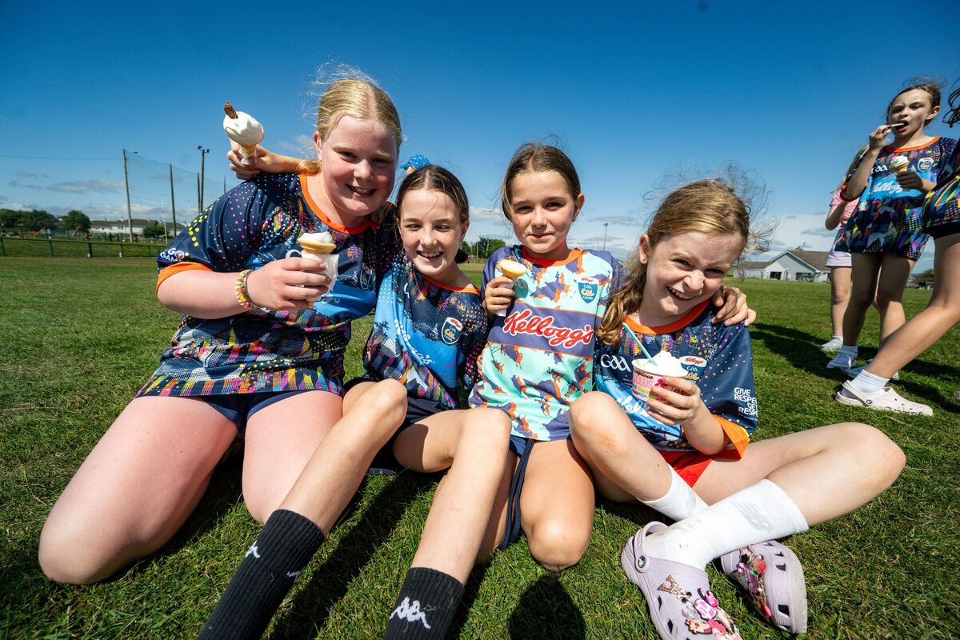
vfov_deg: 81.2
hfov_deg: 104.3
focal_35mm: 14
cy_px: 320
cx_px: 480
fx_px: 373
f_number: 6.3
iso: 250
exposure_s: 1/1250
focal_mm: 14
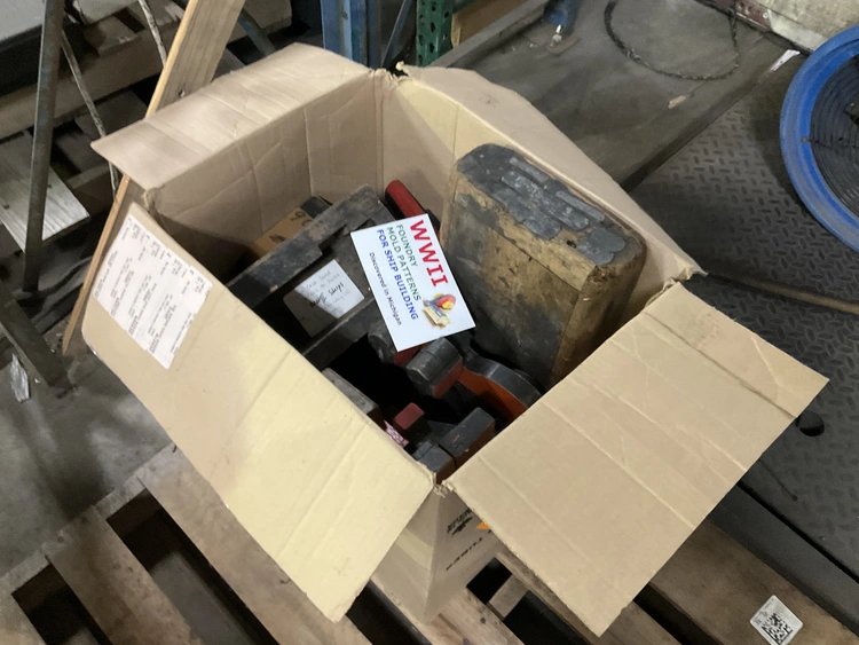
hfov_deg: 61.6
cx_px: 430
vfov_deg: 48.3
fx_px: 720
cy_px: 322
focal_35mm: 29
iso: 320
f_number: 1.8
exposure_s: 1/40
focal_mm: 3
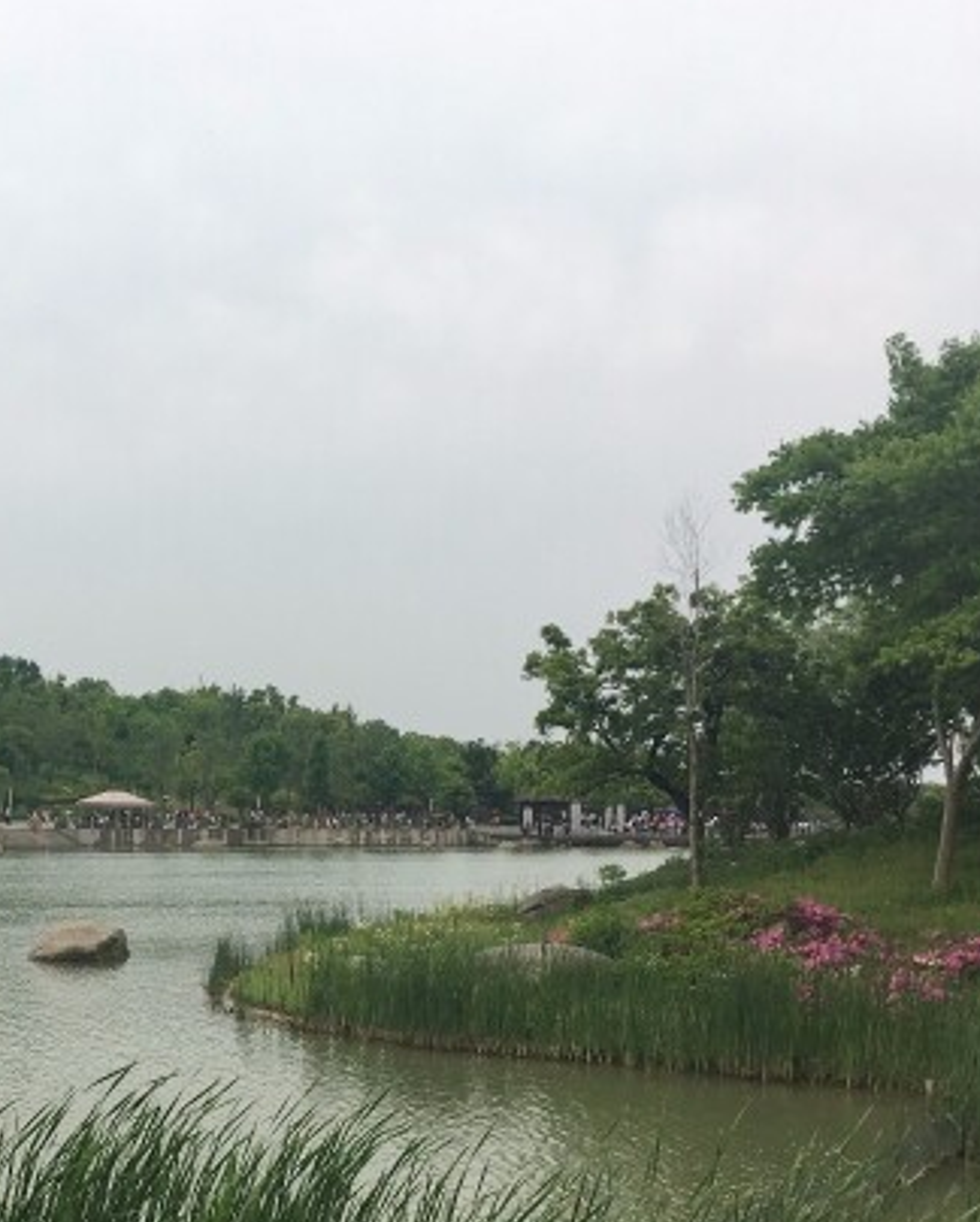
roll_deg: +2.5
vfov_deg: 33.2
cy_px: 844
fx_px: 2027
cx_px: 106
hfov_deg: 26.3
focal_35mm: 56
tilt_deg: -2.7
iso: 25
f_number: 2.2
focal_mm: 4.15
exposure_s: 1/855
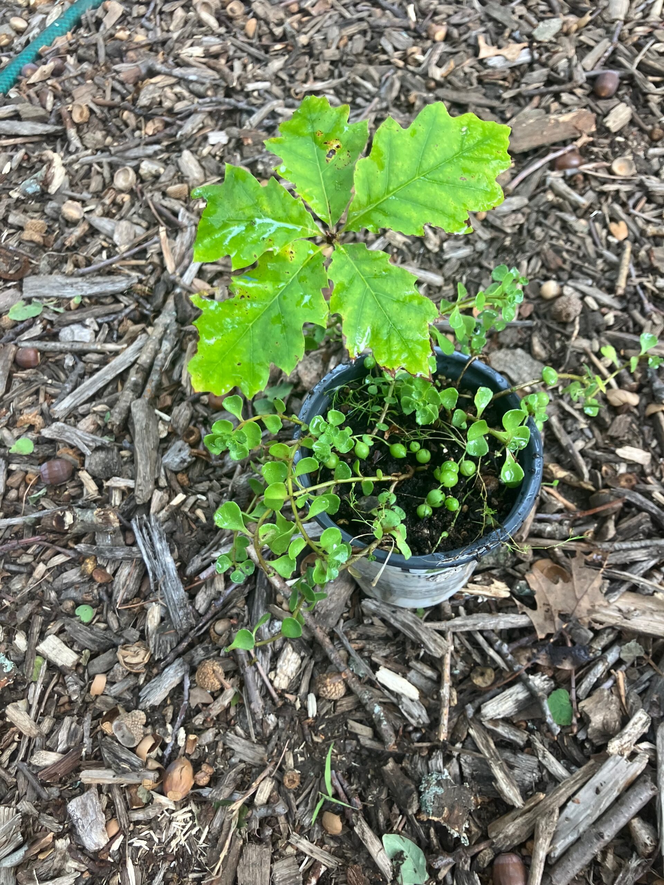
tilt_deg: -61.6
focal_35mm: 28
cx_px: 332
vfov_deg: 63.4
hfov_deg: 49.7
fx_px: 716
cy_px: 442
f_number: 1.8
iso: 64
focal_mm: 3.99
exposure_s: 1/121
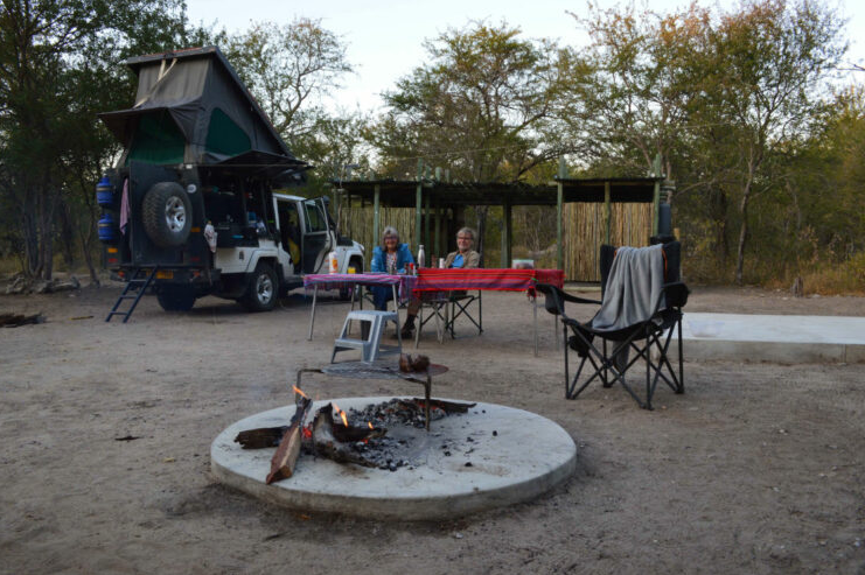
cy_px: 278
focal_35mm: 28
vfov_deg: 46.3
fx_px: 672
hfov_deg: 65.5
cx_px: 426
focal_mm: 18
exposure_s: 1/30
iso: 400
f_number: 7.1
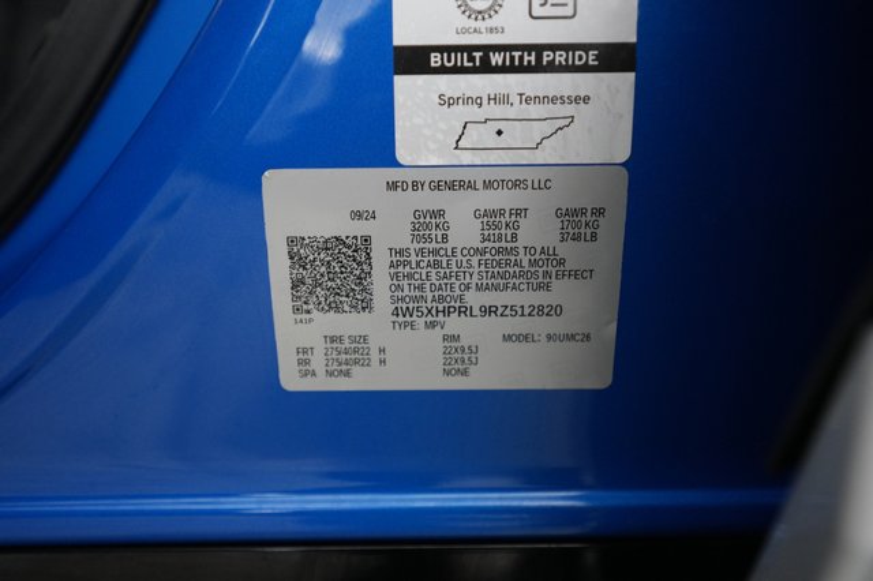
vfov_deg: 46.4
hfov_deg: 65.5
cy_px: 290
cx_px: 436
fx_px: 679
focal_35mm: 28
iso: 3200
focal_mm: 28
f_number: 2.8
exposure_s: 1/60
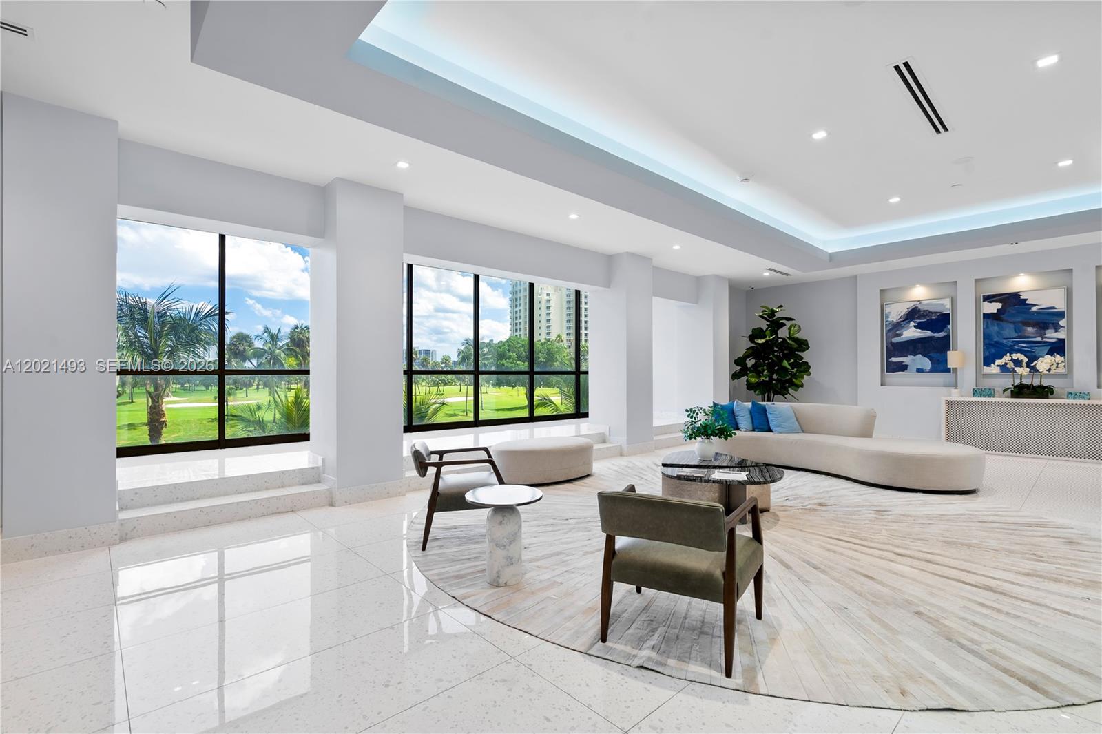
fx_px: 490
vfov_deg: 73.7
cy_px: 367
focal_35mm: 16
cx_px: 551
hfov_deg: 96.7
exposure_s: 1/1.67
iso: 100
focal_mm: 16
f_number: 8
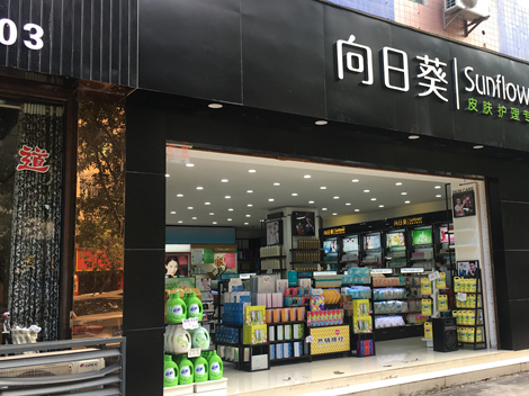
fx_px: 596
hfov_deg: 47.3
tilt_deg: +8.7
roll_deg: +2.5
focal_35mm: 39
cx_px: 339
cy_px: 191
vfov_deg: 36.8
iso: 32
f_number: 2.2
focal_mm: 4.15
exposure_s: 1/100
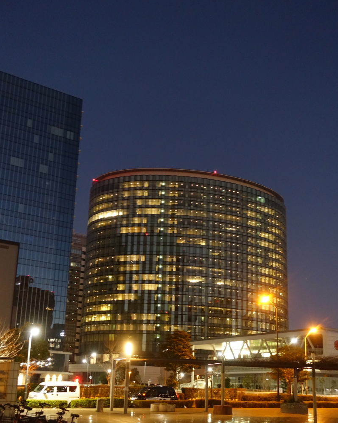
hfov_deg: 35.7
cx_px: 169
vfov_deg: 43.6
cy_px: 251
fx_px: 525
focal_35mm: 42
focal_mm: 13.72
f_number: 2.8
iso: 1600
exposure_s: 1/6
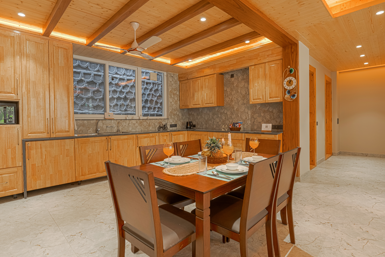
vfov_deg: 64.5
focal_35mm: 19
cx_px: 186
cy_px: 122
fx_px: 203
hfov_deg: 86.9
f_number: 4
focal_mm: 16
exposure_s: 1/10
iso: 500
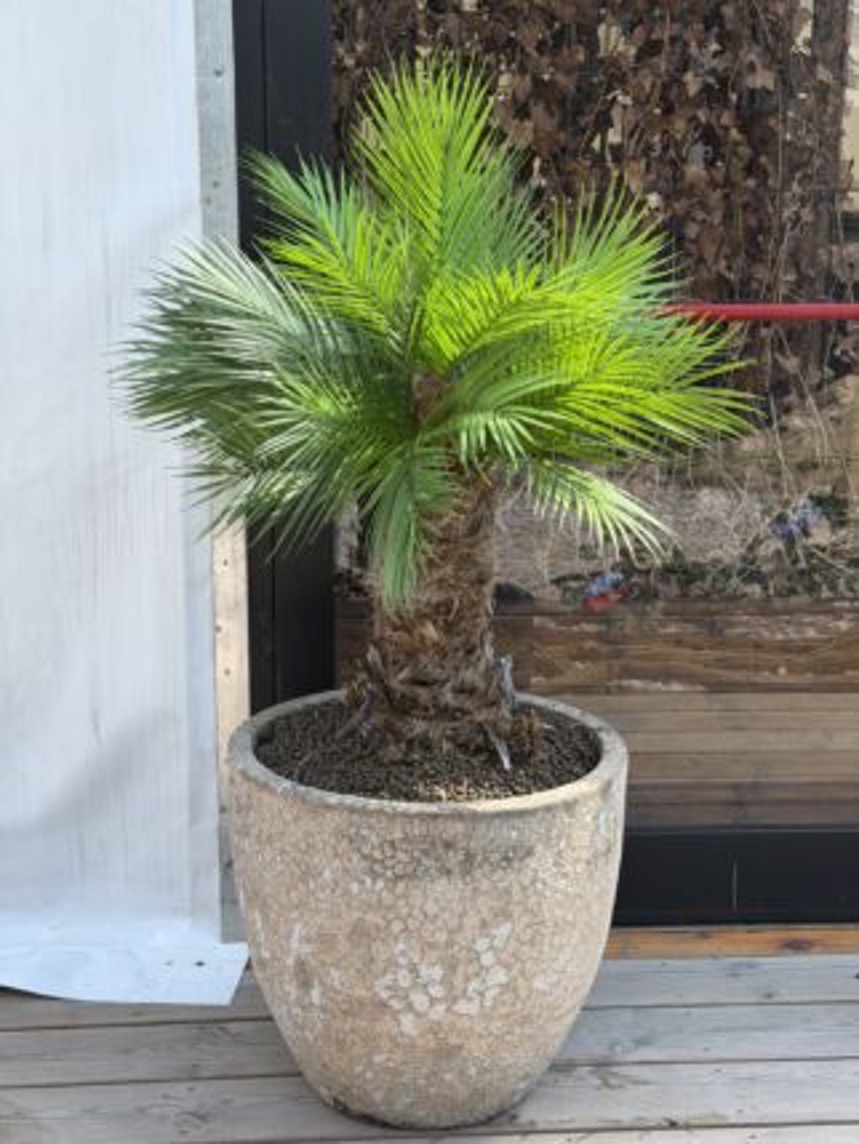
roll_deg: -0.3
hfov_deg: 30.3
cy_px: 572
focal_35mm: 48
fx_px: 1587
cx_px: 430
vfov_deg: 39.6
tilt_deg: -12.9
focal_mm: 6.76
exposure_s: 1/778
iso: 64
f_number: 1.78
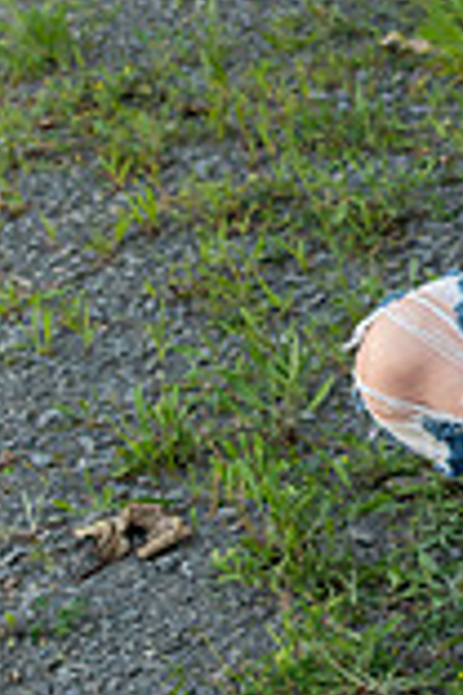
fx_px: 3897
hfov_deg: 6.7
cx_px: 661
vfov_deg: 10.2
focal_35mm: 202
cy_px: 160
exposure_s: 1/250
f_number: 7.1
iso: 400
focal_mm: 70
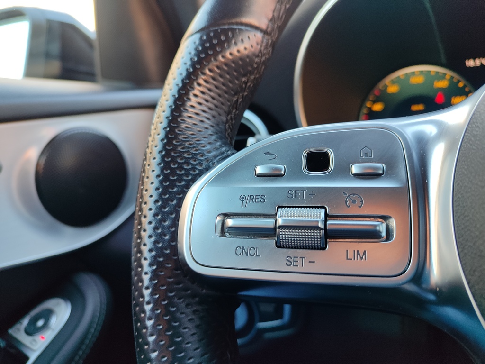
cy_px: 182
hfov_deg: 69.4
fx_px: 350
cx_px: 242
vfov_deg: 54.9
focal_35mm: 25
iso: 120
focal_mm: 5.95
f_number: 1.89
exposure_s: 1/50
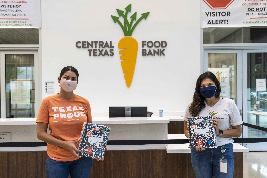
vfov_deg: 40.0
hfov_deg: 57.2
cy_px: 89
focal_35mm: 33
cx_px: 134
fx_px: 245
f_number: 4.5
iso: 2000
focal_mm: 33
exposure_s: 1/50
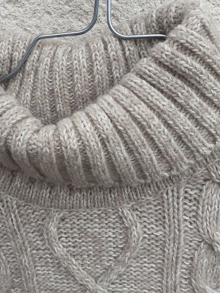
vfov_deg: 51.3
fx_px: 305
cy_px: 138
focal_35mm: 36
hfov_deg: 39.5
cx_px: 90
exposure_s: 1/173
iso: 40
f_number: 1.9
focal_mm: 3.6
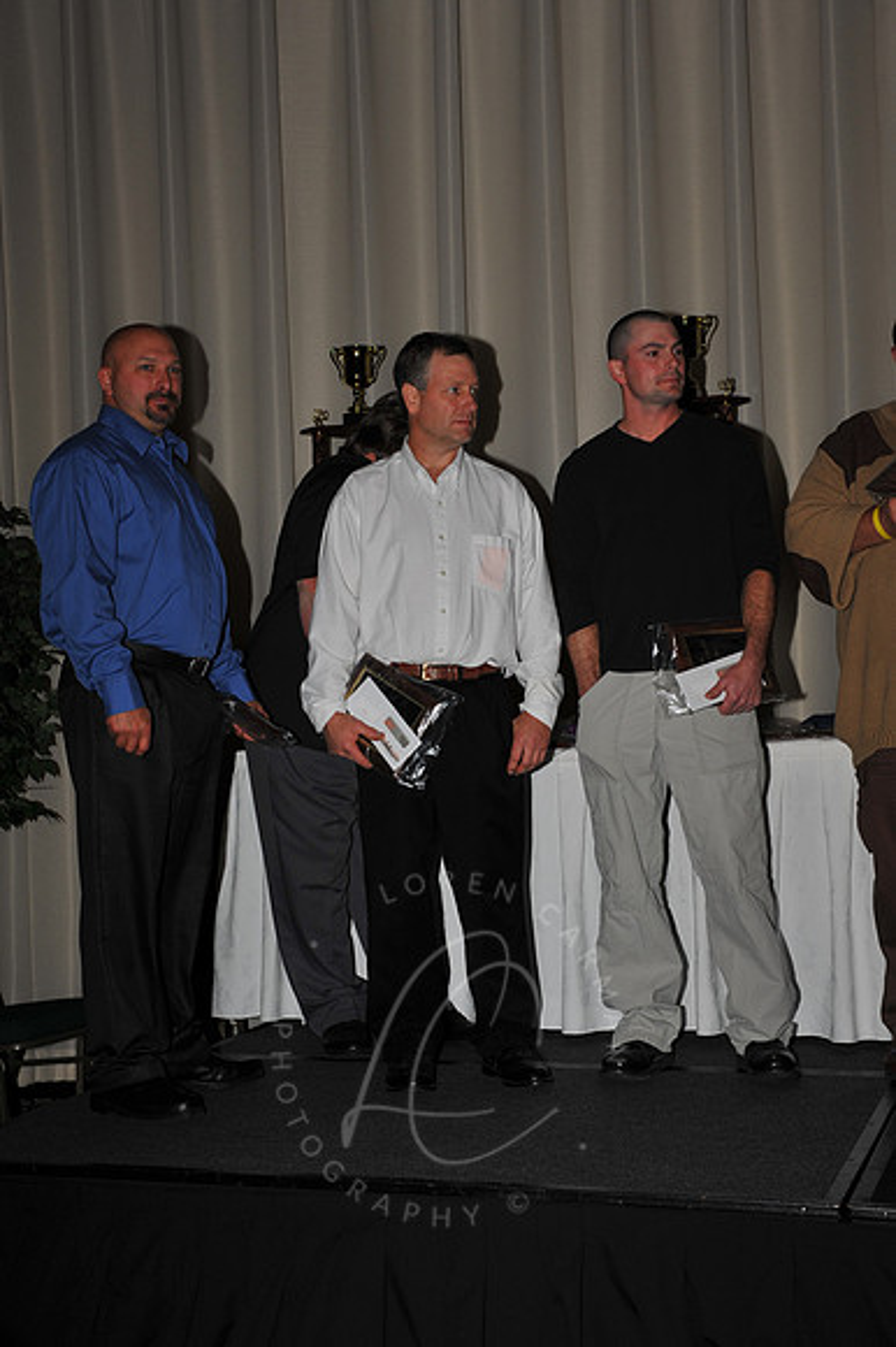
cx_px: 448
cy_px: 674
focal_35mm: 50
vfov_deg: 39.6
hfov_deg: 27.0
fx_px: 1869
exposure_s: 1/250
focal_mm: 50
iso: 250
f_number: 8
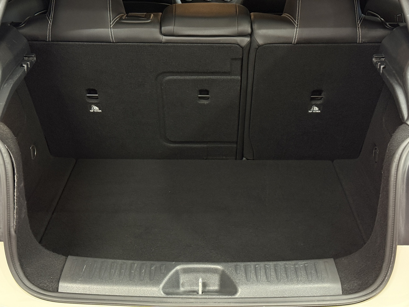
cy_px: 154
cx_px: 204
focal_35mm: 48
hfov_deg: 39.7
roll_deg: +0.7
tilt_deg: -25.2
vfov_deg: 30.3
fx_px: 567
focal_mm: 6.76
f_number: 1.78
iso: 250
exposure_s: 1/43
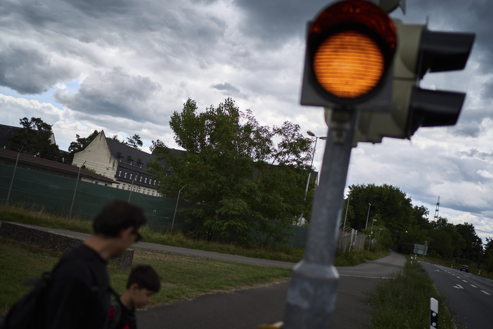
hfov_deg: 53.1
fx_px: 493
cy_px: 163
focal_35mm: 36
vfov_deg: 36.9
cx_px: 241
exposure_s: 1/10000
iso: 250
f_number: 1.4
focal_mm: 35
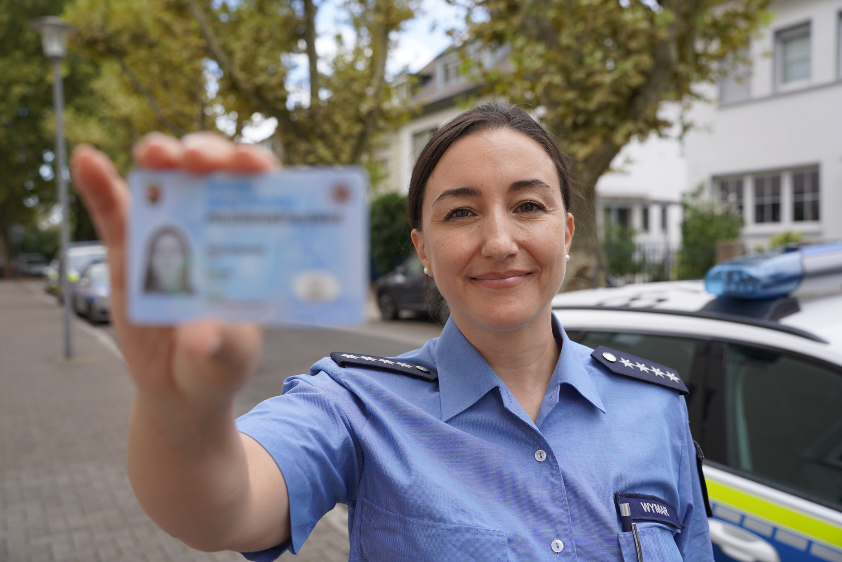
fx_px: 748
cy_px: 281
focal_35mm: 32
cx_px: 421
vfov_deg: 41.1
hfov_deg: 58.7
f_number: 4
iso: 100
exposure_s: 1/200
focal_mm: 32
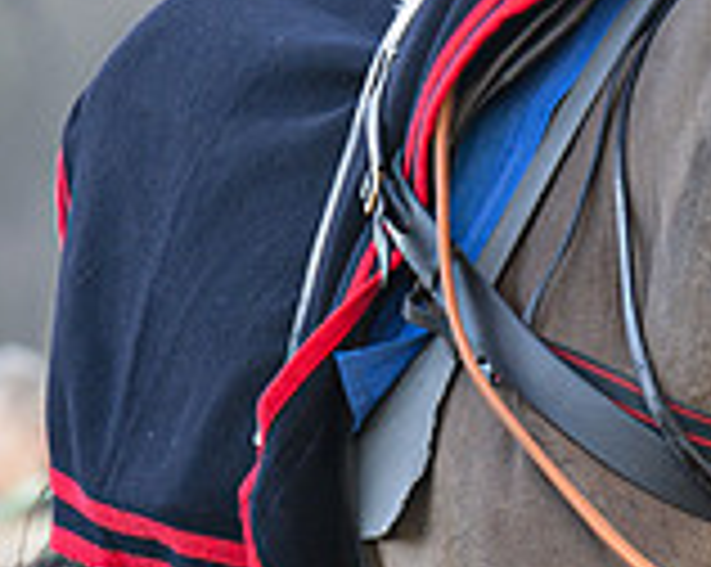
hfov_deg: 1.3
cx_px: 1647
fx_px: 31441
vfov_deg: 1.0
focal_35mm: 1496
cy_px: -12
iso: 200
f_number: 5
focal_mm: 200
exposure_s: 1/160
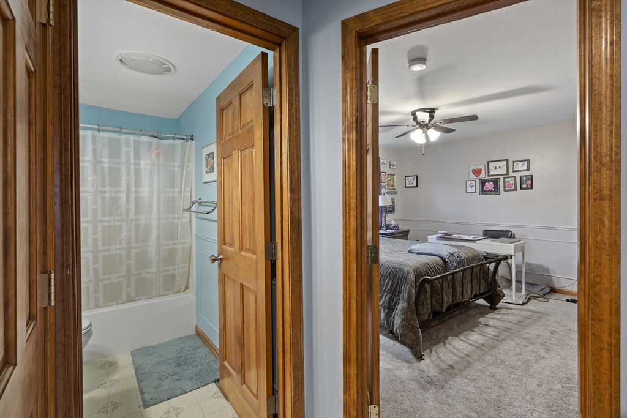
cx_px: 314
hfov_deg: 93.3
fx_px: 296
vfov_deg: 70.5
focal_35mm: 17
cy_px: 209
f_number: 8
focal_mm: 17
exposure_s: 1.3
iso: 125
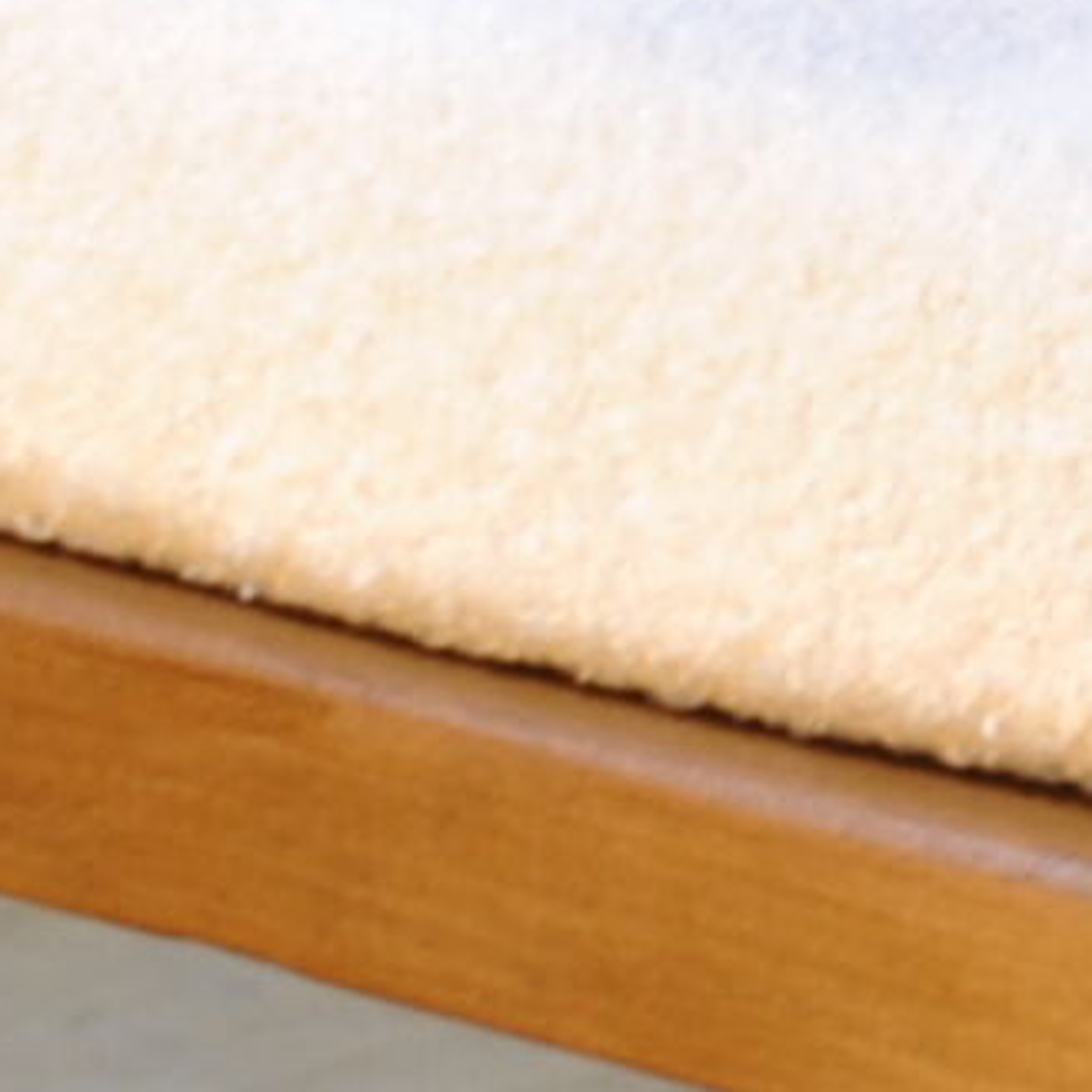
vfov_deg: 5.3
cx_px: 1718
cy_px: -503
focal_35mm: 331
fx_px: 11814
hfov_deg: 5.2
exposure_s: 1/20
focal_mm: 22
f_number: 4
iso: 100
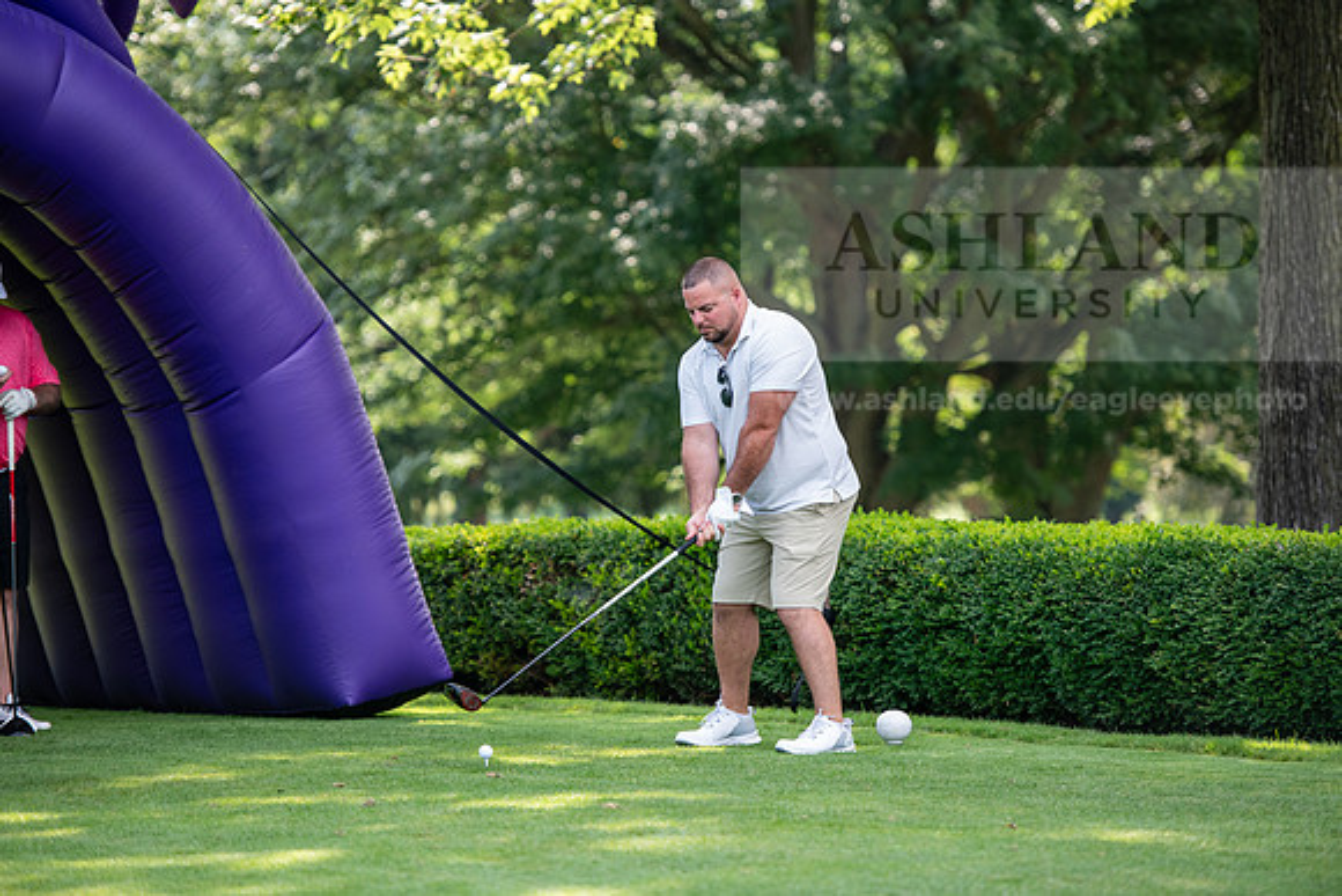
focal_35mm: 155
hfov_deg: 13.2
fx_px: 5779
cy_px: 448
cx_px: 671
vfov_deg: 8.9
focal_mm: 155
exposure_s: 1/800
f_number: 3.2
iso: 400
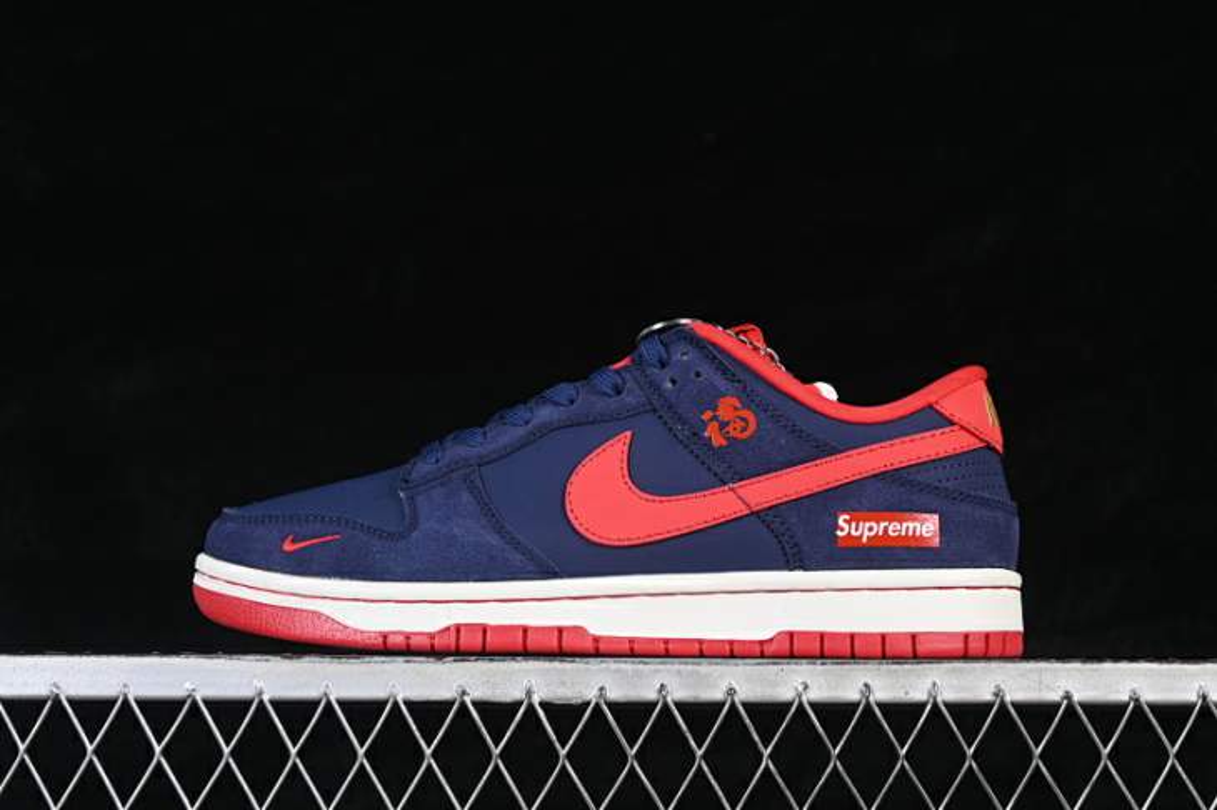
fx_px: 2534
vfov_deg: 18.2
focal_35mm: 75
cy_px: 405
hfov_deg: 27.0
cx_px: 608
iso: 160
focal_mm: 50
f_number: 6.3
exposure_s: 1/60
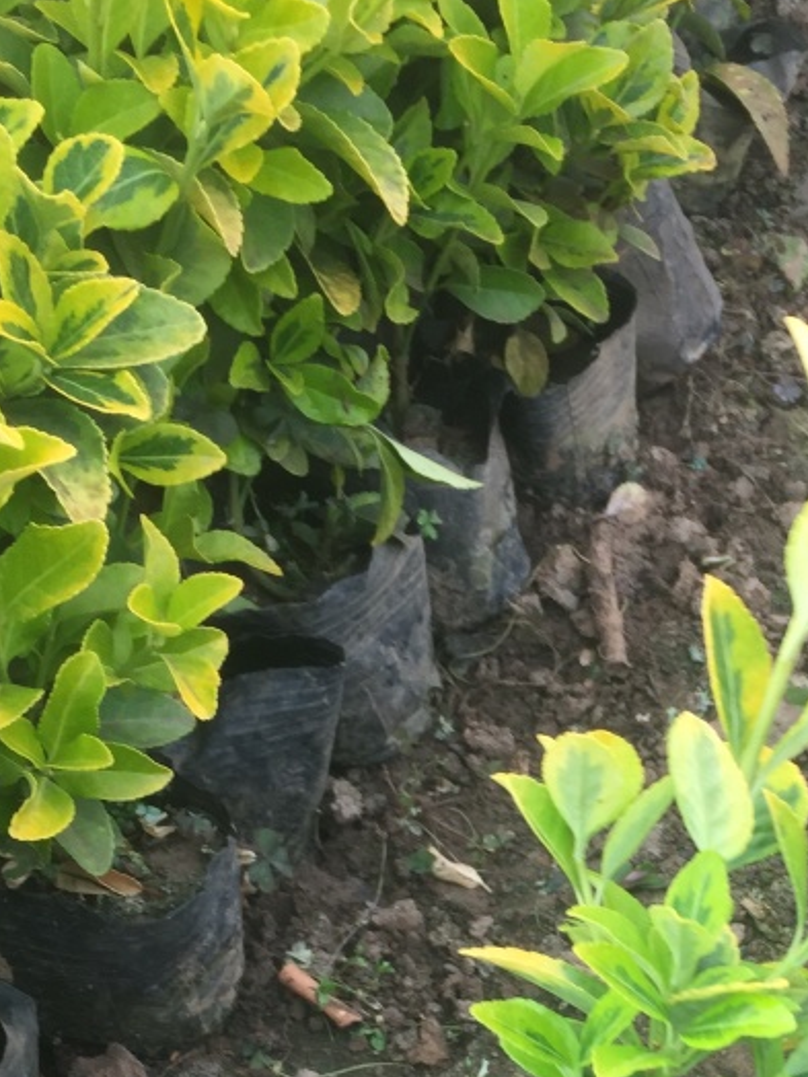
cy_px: 963
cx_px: 722
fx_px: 1836
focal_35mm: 59
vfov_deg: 31.2
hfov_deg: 24.1
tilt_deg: -54.8
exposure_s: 1/100
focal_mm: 4.15
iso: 32
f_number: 2.2
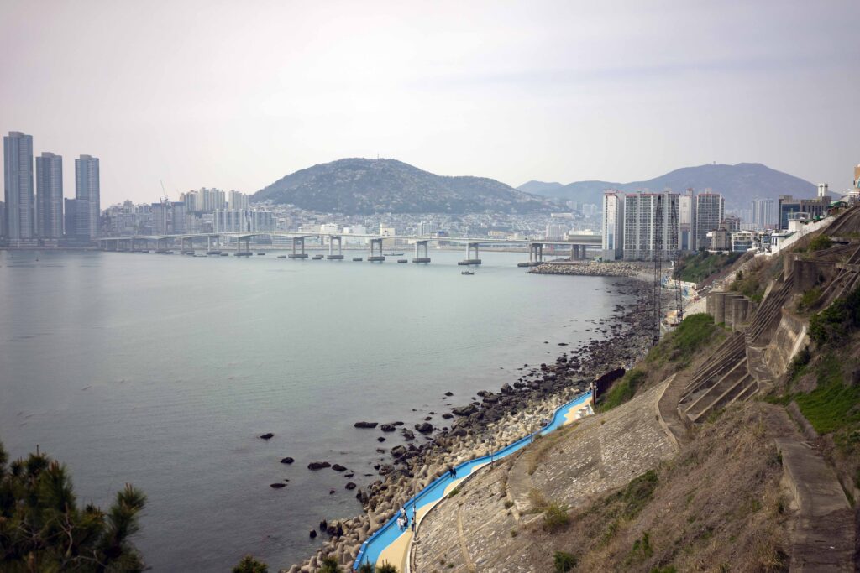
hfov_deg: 54.4
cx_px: 430
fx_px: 836
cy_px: 286
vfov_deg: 37.9
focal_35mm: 35
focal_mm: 35
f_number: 2.8
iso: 80
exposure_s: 1/2500
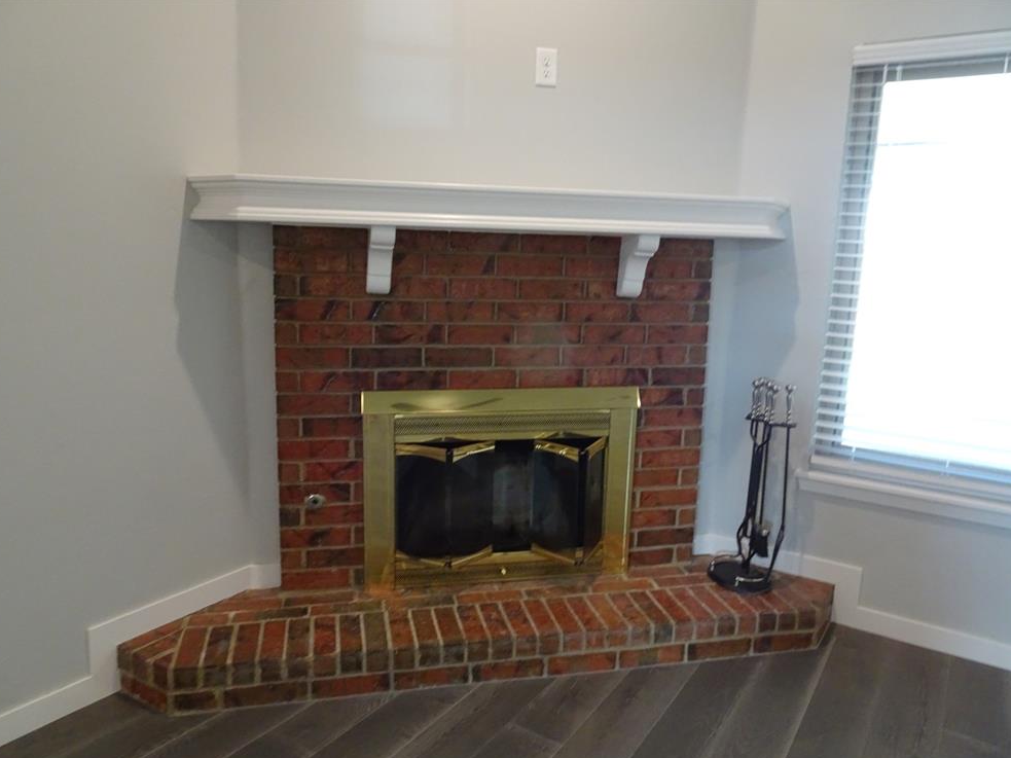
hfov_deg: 69.4
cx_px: 511
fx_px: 730
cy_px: 393
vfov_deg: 54.9
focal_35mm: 25
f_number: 3.5
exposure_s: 1/30
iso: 500
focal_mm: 4.1
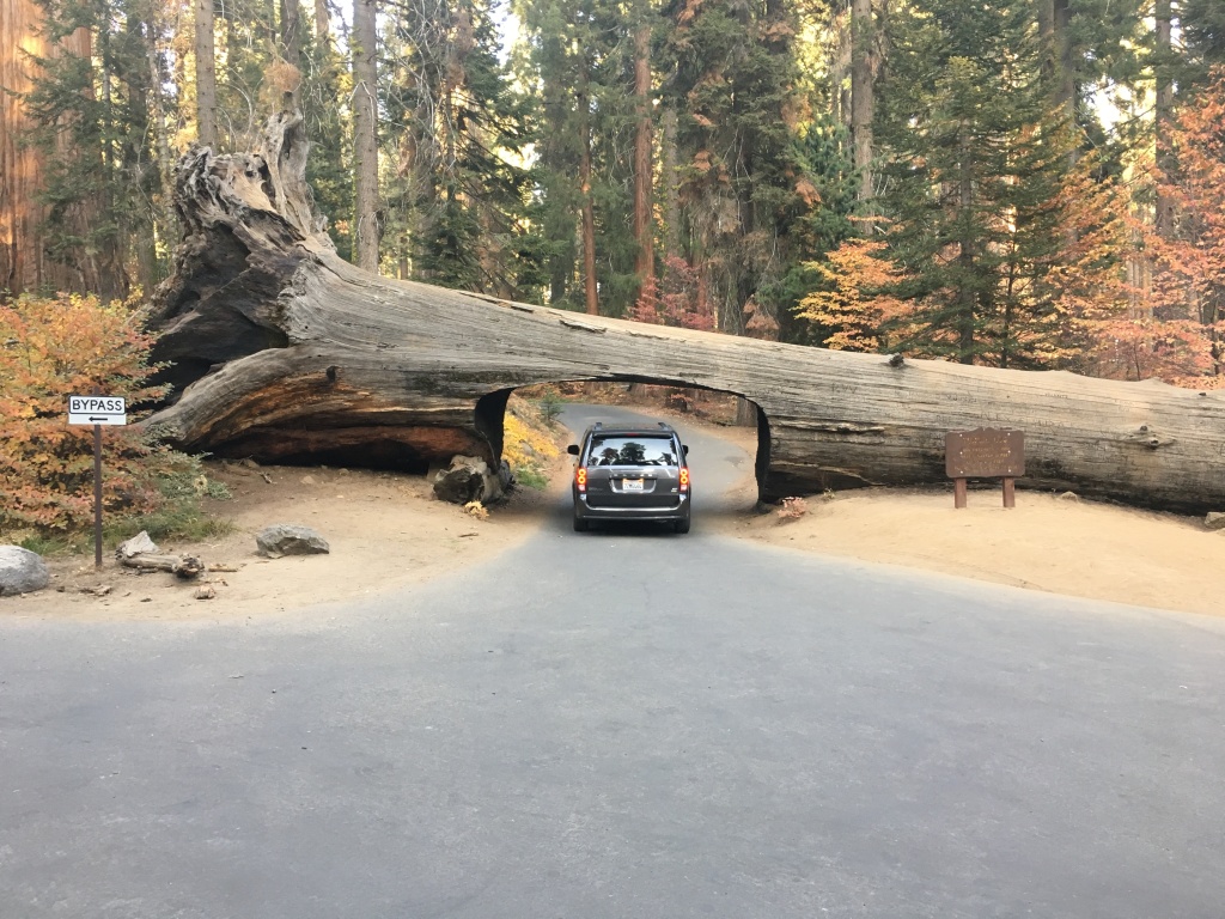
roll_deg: +2.1
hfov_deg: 61.7
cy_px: 460
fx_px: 1026
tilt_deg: +0.9
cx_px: 612
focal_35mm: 29
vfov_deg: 48.2
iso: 40
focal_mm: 4.15
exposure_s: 1/30
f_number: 2.2
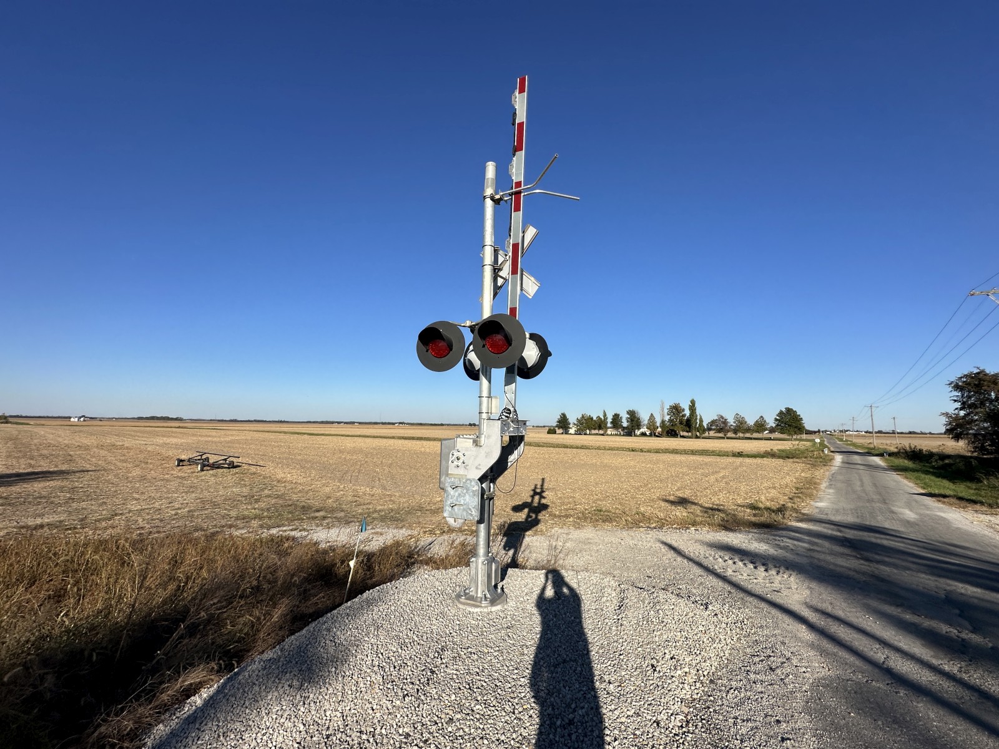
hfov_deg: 102.1
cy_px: 374
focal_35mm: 14
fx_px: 404
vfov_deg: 85.7
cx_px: 500
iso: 50
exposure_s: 1/3040
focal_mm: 2.22
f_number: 2.2
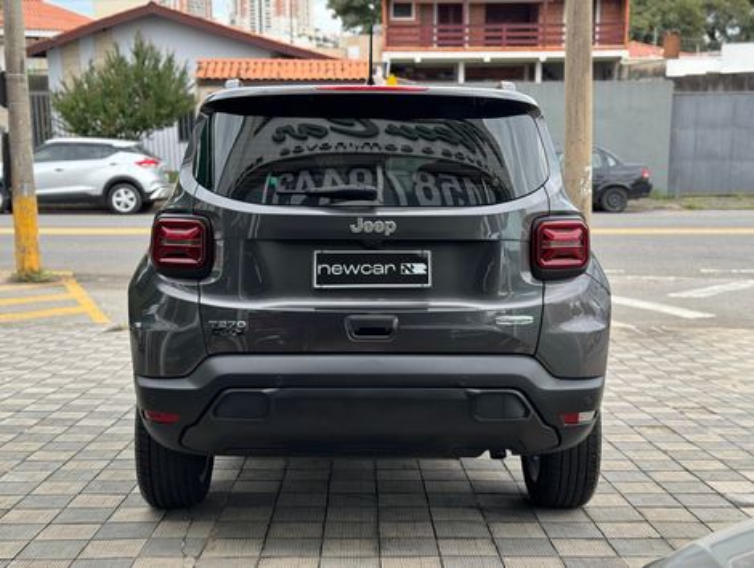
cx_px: 377
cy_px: 284
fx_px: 1047
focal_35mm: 48
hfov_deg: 39.6
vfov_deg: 30.3
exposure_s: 1/792
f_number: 1.78
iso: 64
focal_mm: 6.76
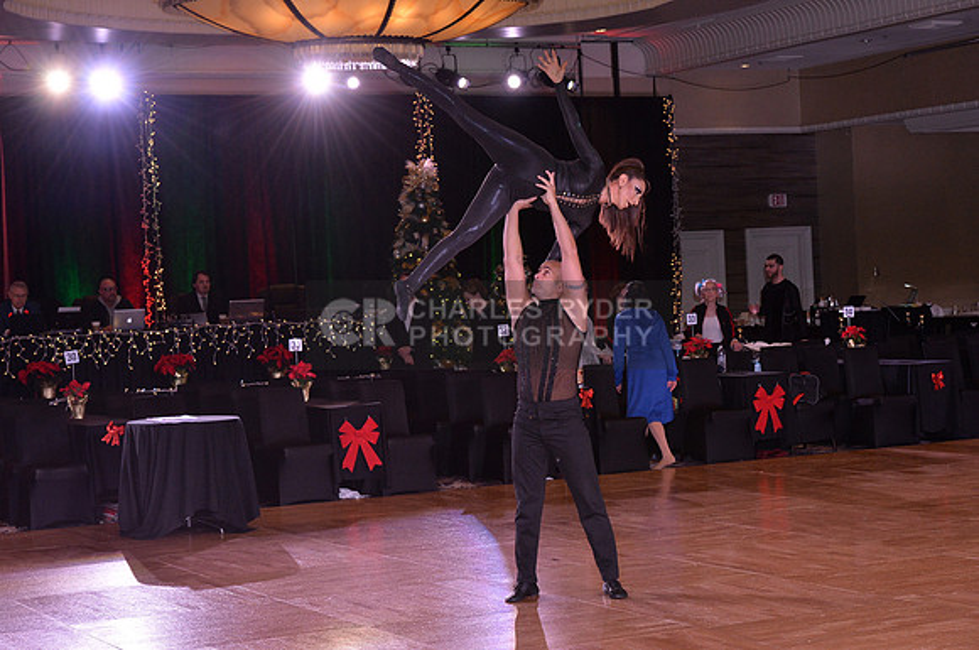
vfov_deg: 17.0
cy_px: 325
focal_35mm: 80
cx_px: 490
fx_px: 2173
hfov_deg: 25.4
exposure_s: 1/250
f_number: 7.1
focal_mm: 80
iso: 2000
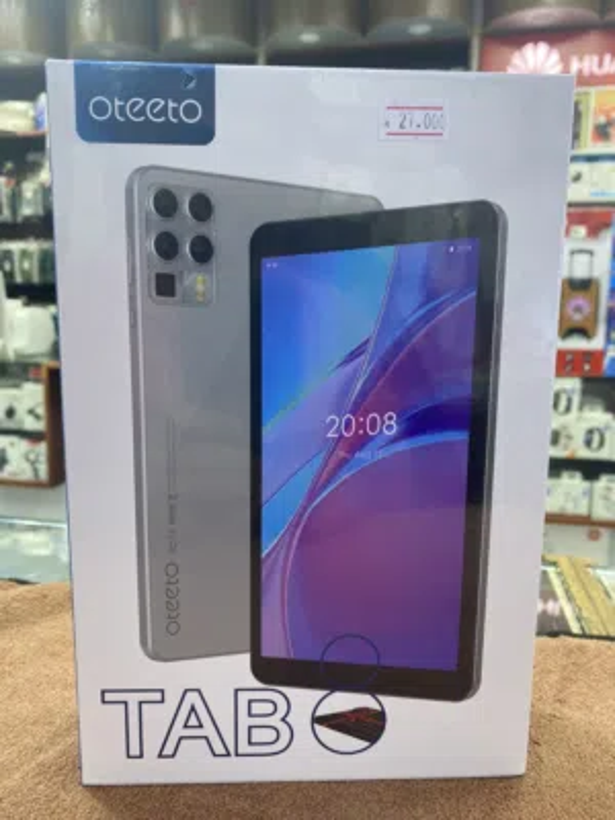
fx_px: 616
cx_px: 308
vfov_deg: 67.3
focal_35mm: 26
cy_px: 410
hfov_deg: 53.1
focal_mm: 4.25
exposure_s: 1/100
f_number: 1.8
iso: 125
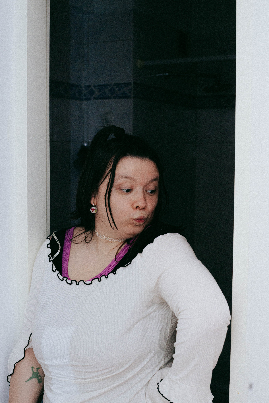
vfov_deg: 39.6
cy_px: 202
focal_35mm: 50
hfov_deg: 27.0
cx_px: 134
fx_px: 560
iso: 500
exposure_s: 1/200
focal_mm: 50
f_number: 5.6
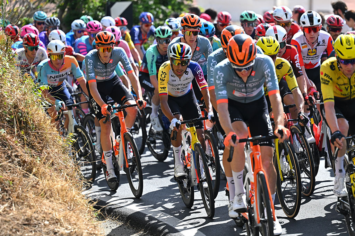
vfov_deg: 7.3
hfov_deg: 11.0
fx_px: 1843
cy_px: 118
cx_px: 178
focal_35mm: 187
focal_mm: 125
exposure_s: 1/2500
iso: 250
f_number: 2.8
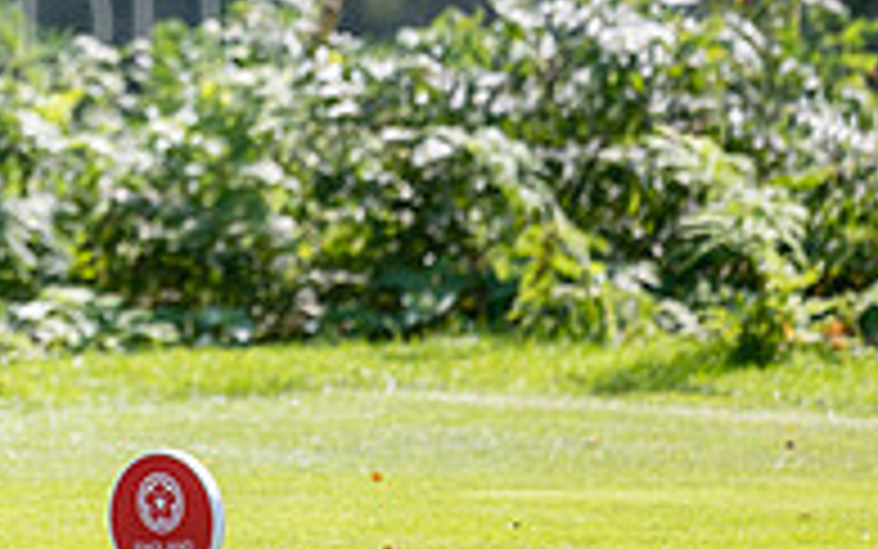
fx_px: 21805
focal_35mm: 911
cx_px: -239
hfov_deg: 2.3
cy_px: -205
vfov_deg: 1.4
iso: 200
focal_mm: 300
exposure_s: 1/800
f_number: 4
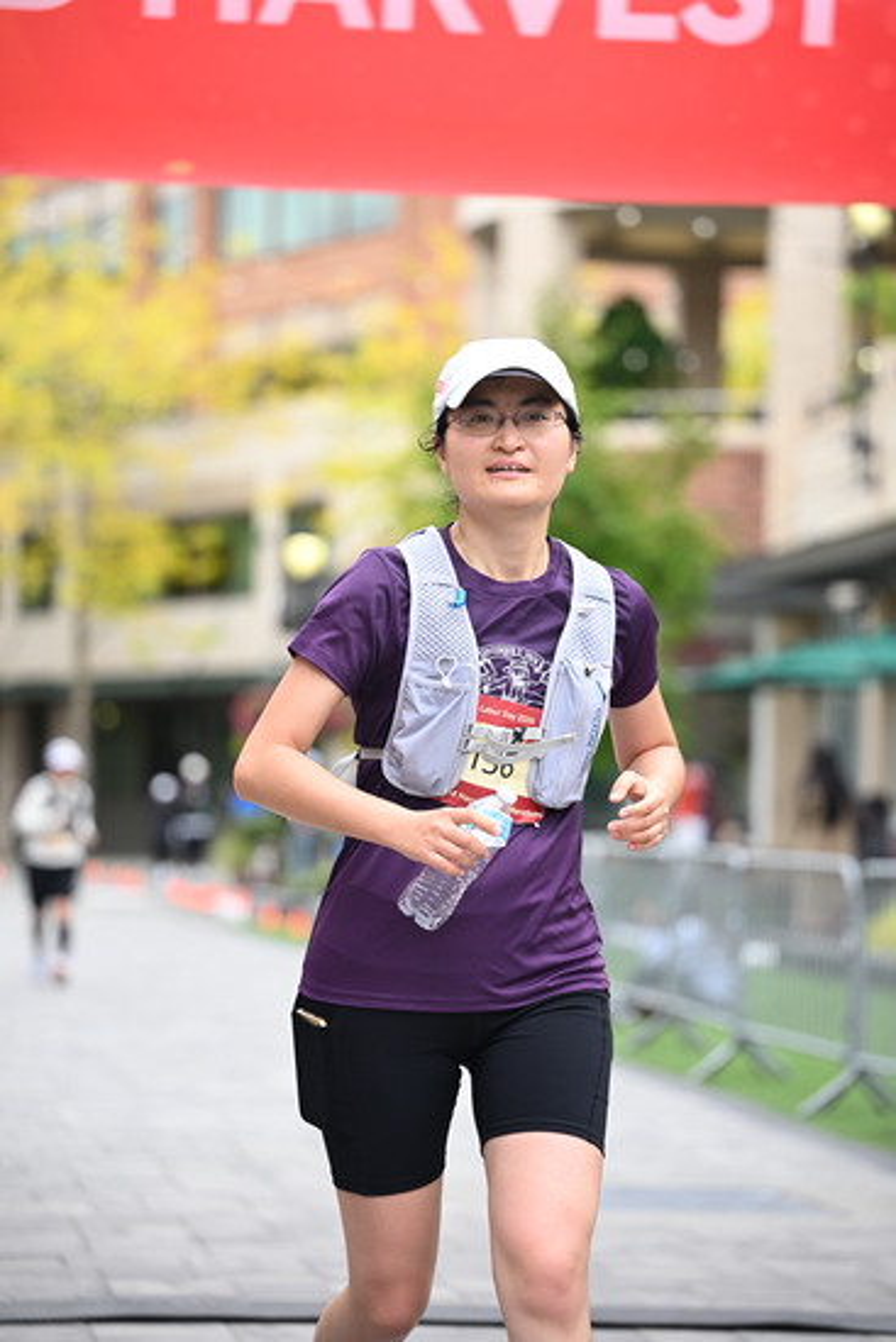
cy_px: 671
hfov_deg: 11.9
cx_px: 448
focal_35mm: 115
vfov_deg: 17.8
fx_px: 4290
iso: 640
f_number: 2.8
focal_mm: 115
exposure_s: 1/1600
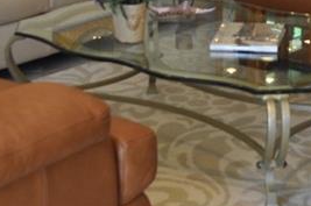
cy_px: -115
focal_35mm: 115
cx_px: 270
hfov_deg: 17.6
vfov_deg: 11.3
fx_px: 992
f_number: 4
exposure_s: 1/60
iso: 450
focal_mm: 20
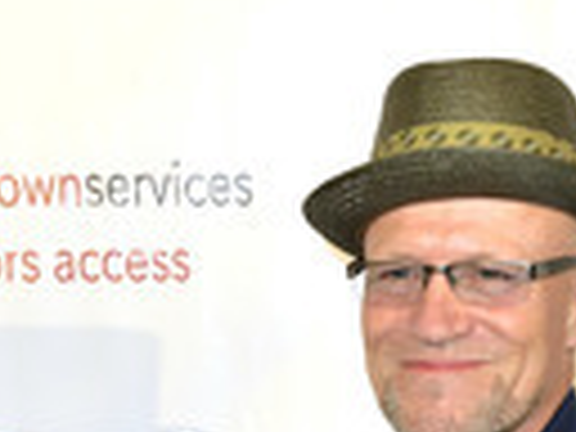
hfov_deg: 14.8
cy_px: 878
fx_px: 2196
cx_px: 479
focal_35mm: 132
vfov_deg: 10.3
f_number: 4.5
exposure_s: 1/320
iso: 400
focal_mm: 44
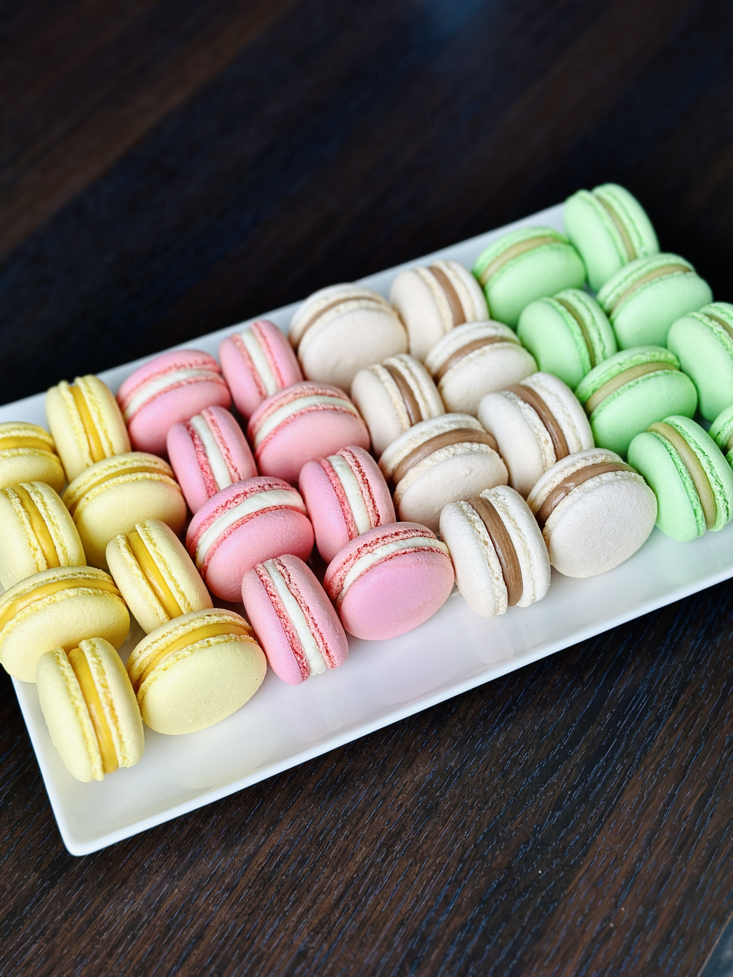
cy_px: 488
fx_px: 1355
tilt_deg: -51.6
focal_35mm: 48
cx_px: 366
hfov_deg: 30.3
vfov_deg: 39.7
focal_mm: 6.86
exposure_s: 1/121
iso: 80
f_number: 1.78
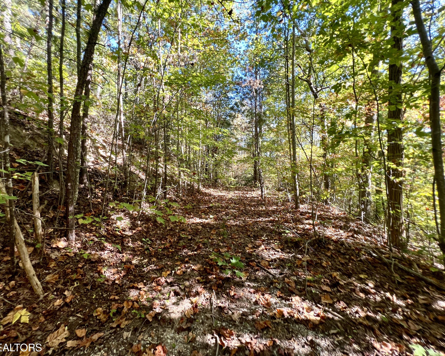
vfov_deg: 88.0
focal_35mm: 14
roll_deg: +1.2
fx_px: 184
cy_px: 180
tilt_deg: -3.9
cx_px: 209
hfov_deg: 100.6
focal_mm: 1.57
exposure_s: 1/99
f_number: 1.8
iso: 50
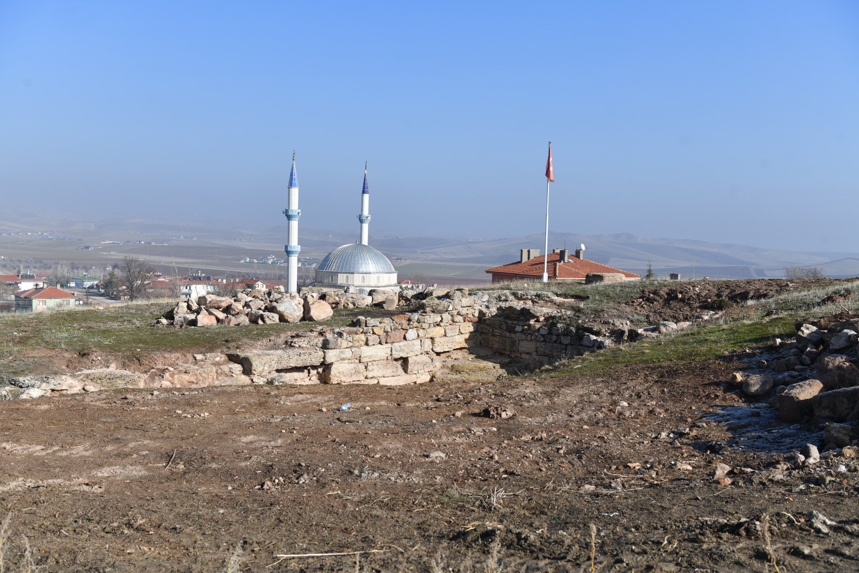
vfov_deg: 33.4
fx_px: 954
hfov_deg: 48.5
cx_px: 430
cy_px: 286
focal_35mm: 40
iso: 200
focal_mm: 40
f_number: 6.3
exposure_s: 1/1250
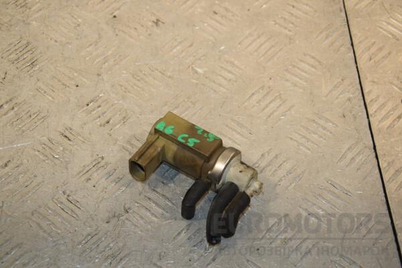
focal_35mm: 87
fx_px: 971
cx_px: 201
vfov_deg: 15.7
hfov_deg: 23.4
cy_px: 134
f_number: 6.3
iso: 800
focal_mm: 58
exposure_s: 1/200
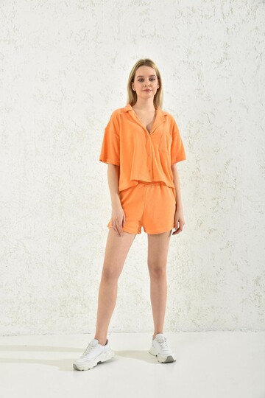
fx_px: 552
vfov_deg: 39.6
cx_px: 132
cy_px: 199
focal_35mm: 50
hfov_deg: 27.0
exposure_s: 1/160
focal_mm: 50
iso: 100
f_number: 7.1
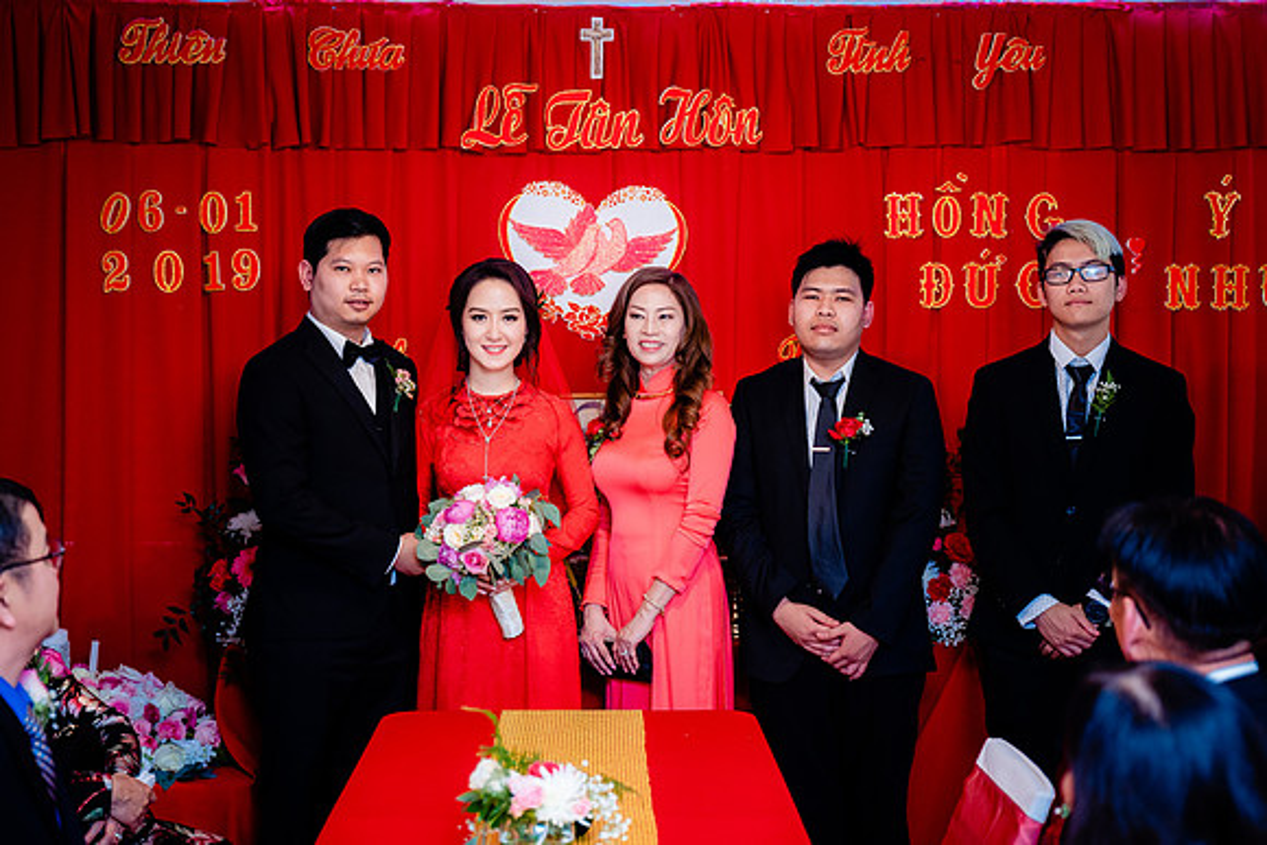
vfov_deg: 23.7
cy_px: 411
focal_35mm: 57
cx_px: 629
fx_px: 2017
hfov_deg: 34.9
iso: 1250
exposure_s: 1/160
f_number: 2.8
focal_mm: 54
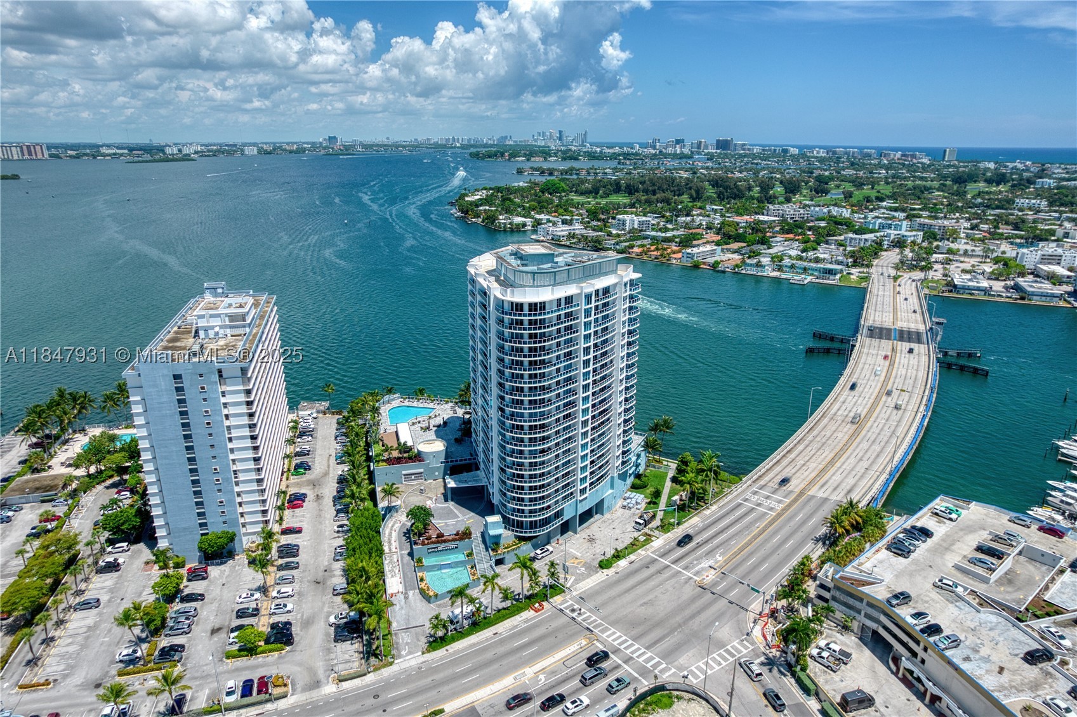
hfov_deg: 78.6
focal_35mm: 22
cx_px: 538
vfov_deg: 57.2
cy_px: 358
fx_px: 658
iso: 120
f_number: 2.8
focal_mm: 8.38
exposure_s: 1/3200
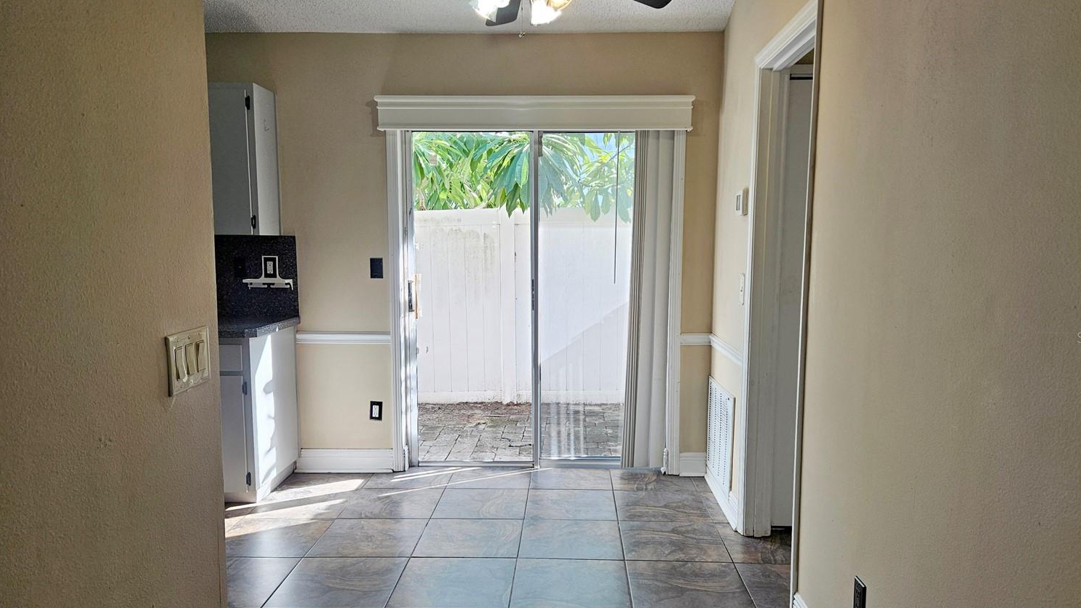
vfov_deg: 42.8
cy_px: 337
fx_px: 774
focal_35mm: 27
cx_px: 563
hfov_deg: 69.8
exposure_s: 1/120
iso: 50
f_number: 1.8
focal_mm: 5.4
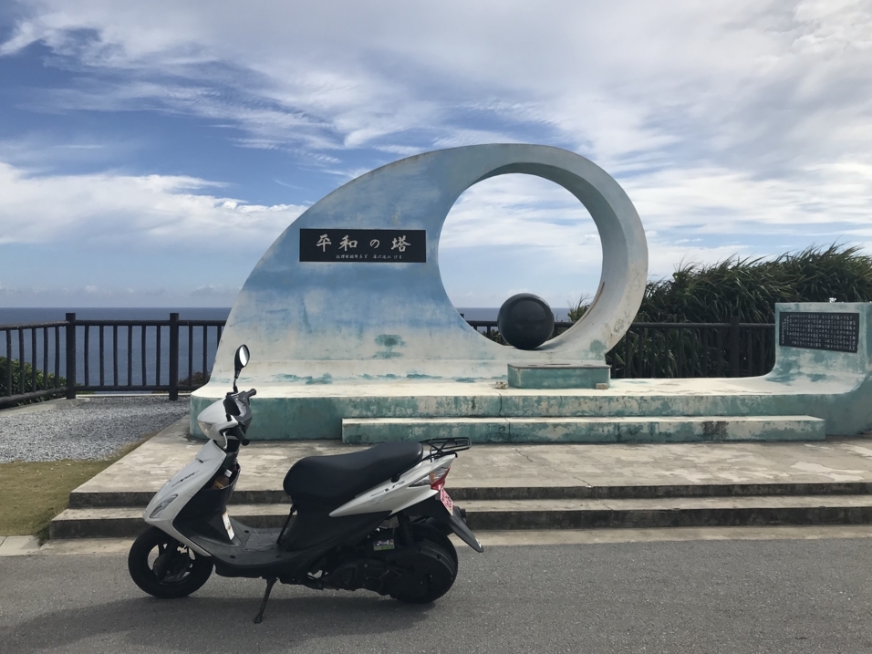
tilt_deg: +0.8
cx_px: 413
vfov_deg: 46.8
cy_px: 307
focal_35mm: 30
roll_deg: +0.0
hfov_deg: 59.9
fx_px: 756
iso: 20
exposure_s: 1/4167
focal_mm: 3.99
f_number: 1.8
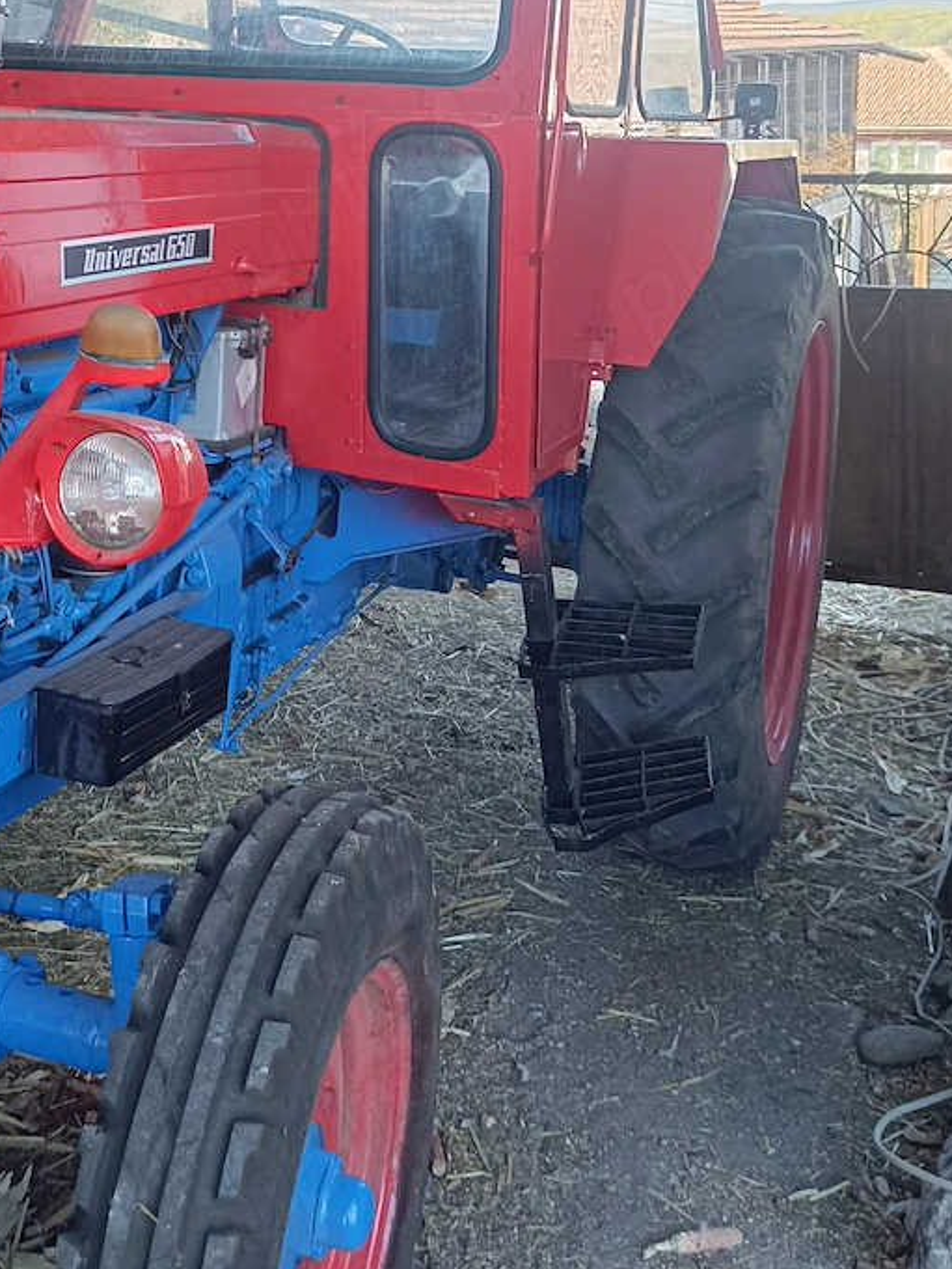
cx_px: 164
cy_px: 280
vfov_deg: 39.1
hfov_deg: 30.0
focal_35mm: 47
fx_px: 1723
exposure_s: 1/101
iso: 130
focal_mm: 5.59
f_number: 1.88
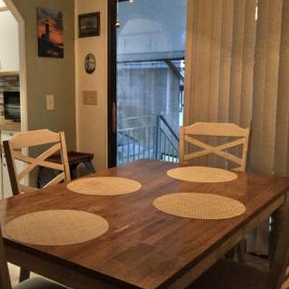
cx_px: 88
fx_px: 406
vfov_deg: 39.1
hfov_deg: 38.6
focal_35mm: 43
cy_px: 127
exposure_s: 1/30
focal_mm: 3.3
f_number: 2.4
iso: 200
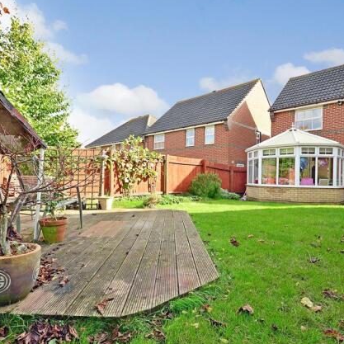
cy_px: 169
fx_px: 225
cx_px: 149
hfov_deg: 74.5
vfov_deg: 74.8
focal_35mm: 20
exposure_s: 1/125
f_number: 7.1
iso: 200
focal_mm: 10
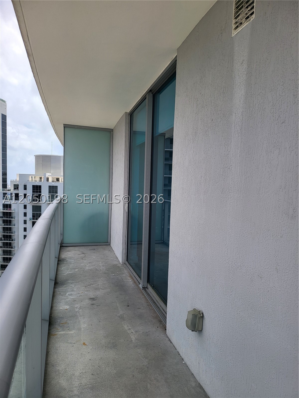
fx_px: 276
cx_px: 150
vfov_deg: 71.6
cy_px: 199
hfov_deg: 56.8
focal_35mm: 24
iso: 40
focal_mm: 5
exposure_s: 1/1681
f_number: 1.8
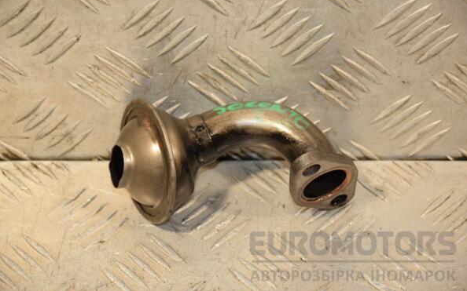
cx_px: 235
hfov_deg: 15.0
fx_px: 1769
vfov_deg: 9.4
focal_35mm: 139
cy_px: 139
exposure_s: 1/200
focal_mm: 90
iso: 800
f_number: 5.6
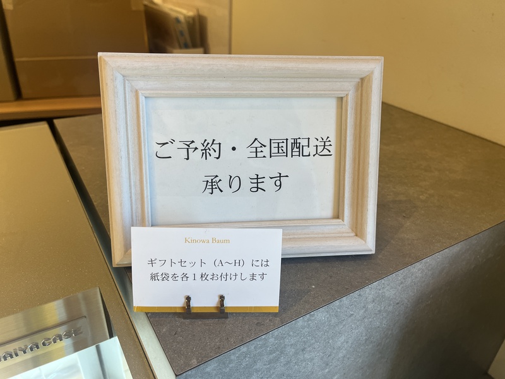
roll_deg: -2.4
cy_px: 190
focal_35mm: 26
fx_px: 379
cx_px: 252
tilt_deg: -32.5
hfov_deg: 67.3
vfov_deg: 53.1
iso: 100
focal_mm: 5.1
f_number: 1.6
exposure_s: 1/120
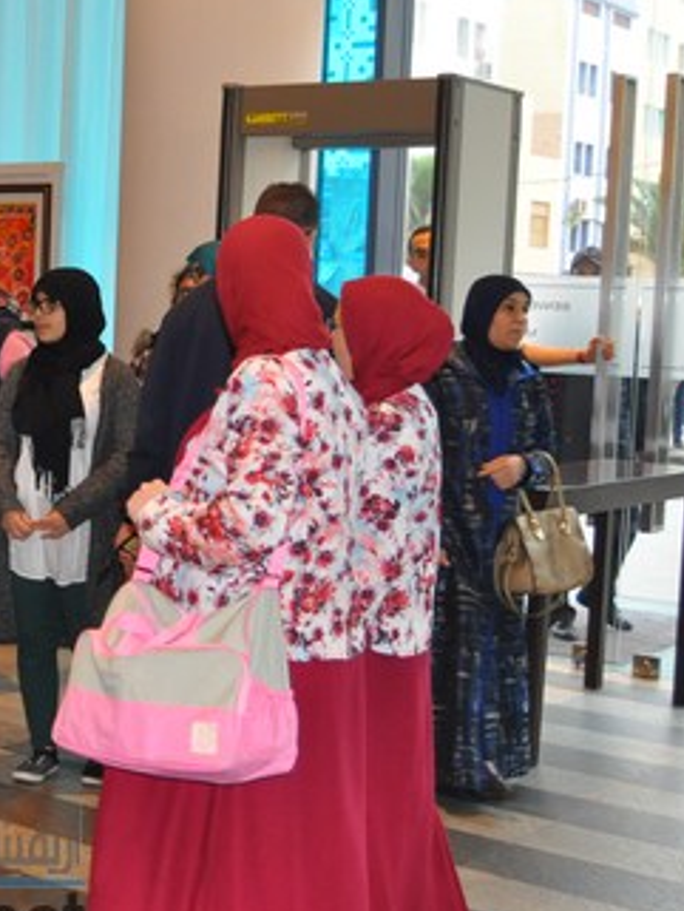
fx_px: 1737
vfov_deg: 29.4
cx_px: -96
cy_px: 441
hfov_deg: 21.0
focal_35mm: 66
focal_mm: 23
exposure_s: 1/60
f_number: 3.8
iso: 800
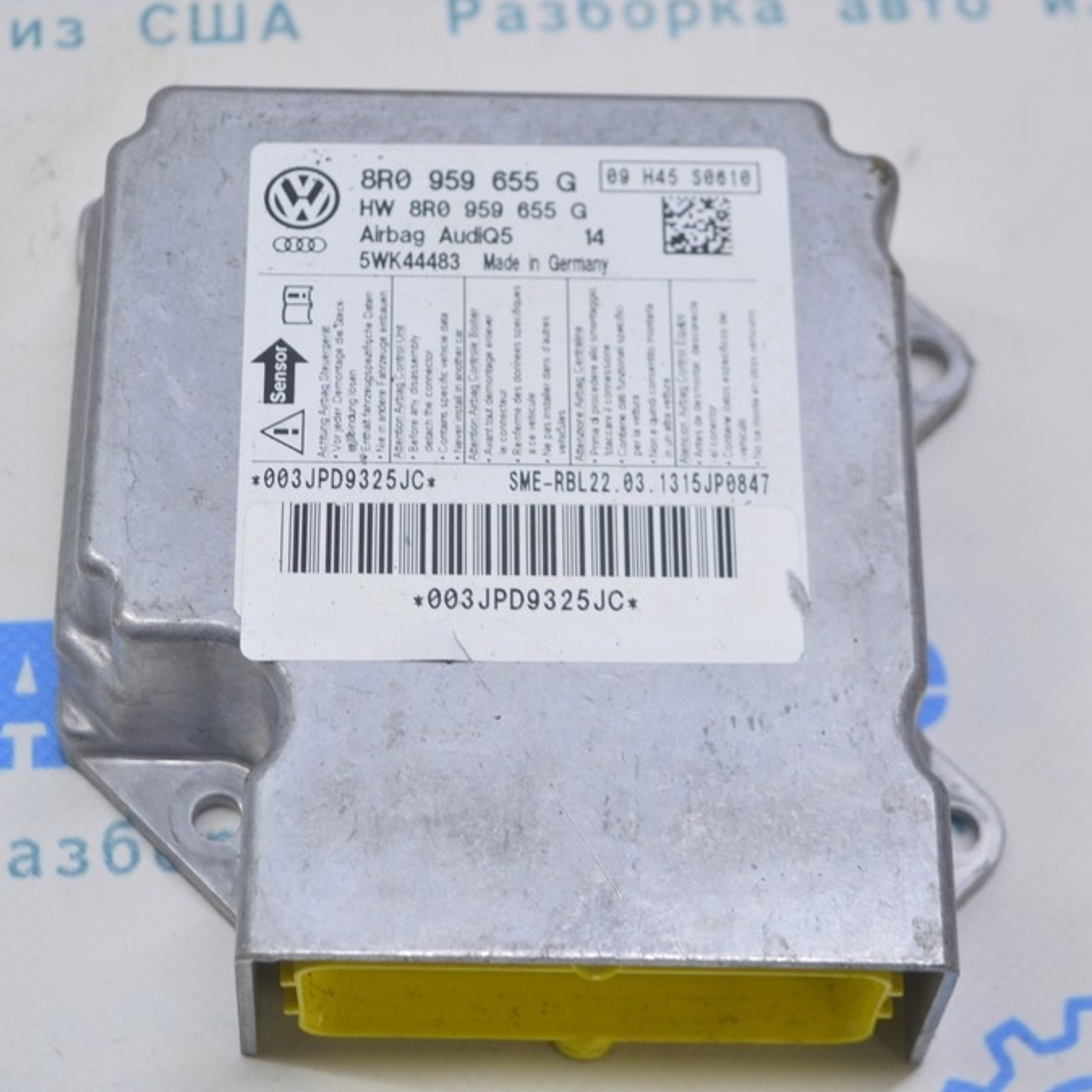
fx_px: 3176
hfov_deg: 19.5
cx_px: 442
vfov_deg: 19.5
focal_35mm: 89
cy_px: 544
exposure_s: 1/25
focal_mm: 46
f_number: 5.6
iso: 400
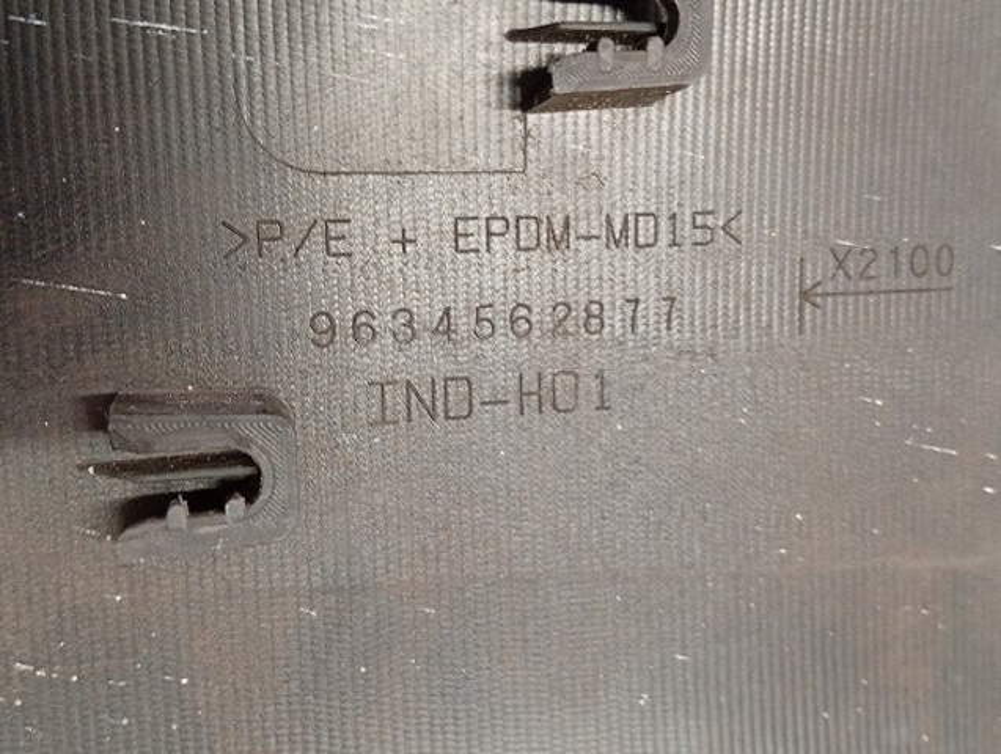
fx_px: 1014
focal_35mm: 35
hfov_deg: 52.5
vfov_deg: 40.8
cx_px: 500
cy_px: 377
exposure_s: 1/20
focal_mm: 3.96
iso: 900
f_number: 1.8
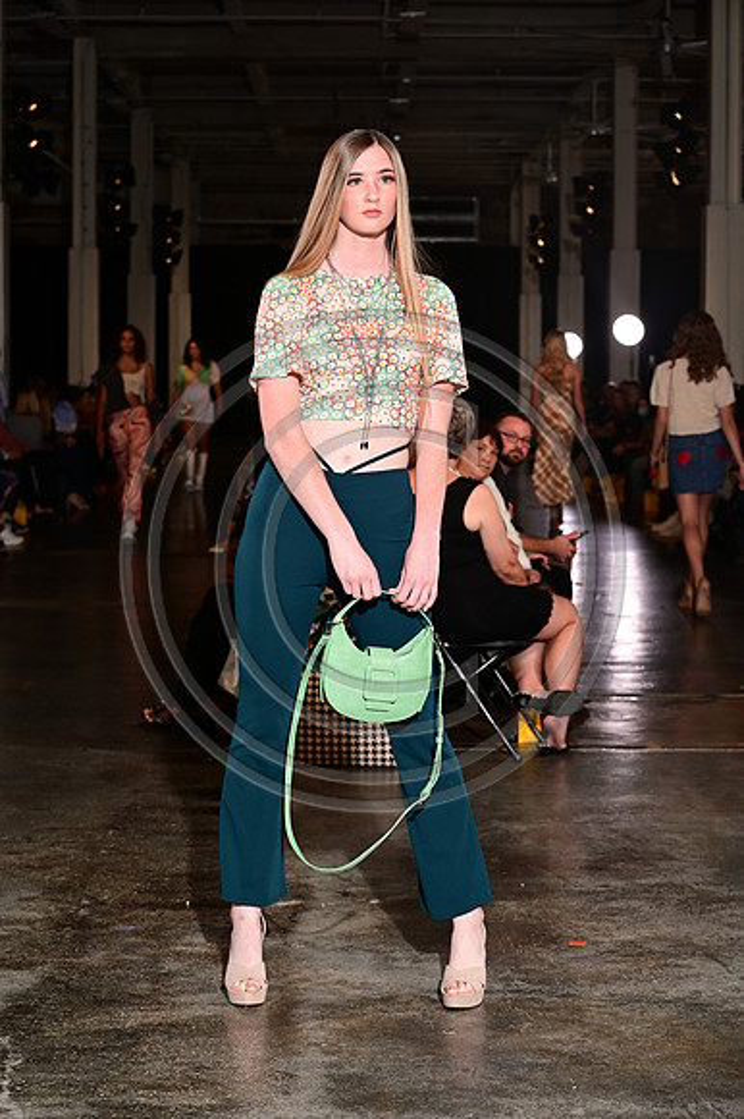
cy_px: 560
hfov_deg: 19.4
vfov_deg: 28.9
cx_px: 372
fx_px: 2172
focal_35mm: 70
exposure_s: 1/160
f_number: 6.3
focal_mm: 70
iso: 1000
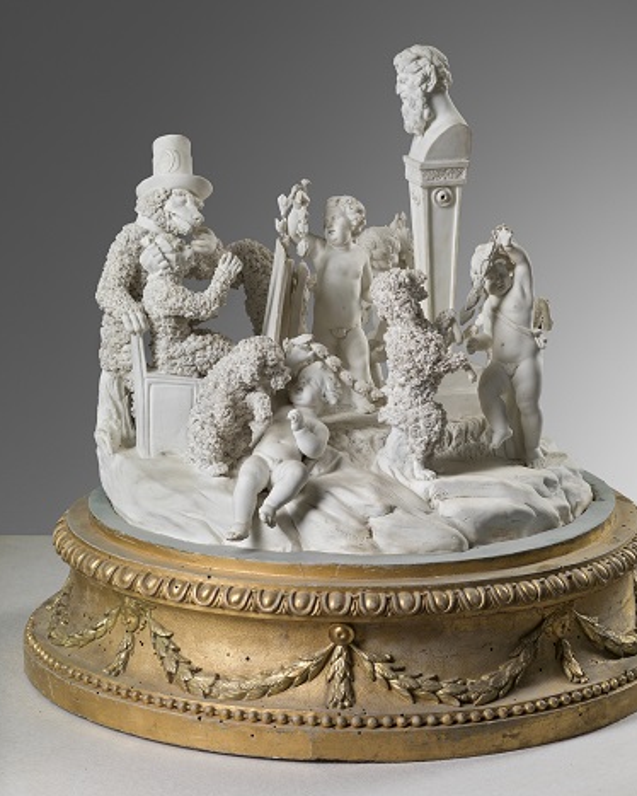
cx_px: 352
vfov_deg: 19.2
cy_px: 329
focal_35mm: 100
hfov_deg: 15.4
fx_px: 2355
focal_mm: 120
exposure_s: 1/125
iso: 50
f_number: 16
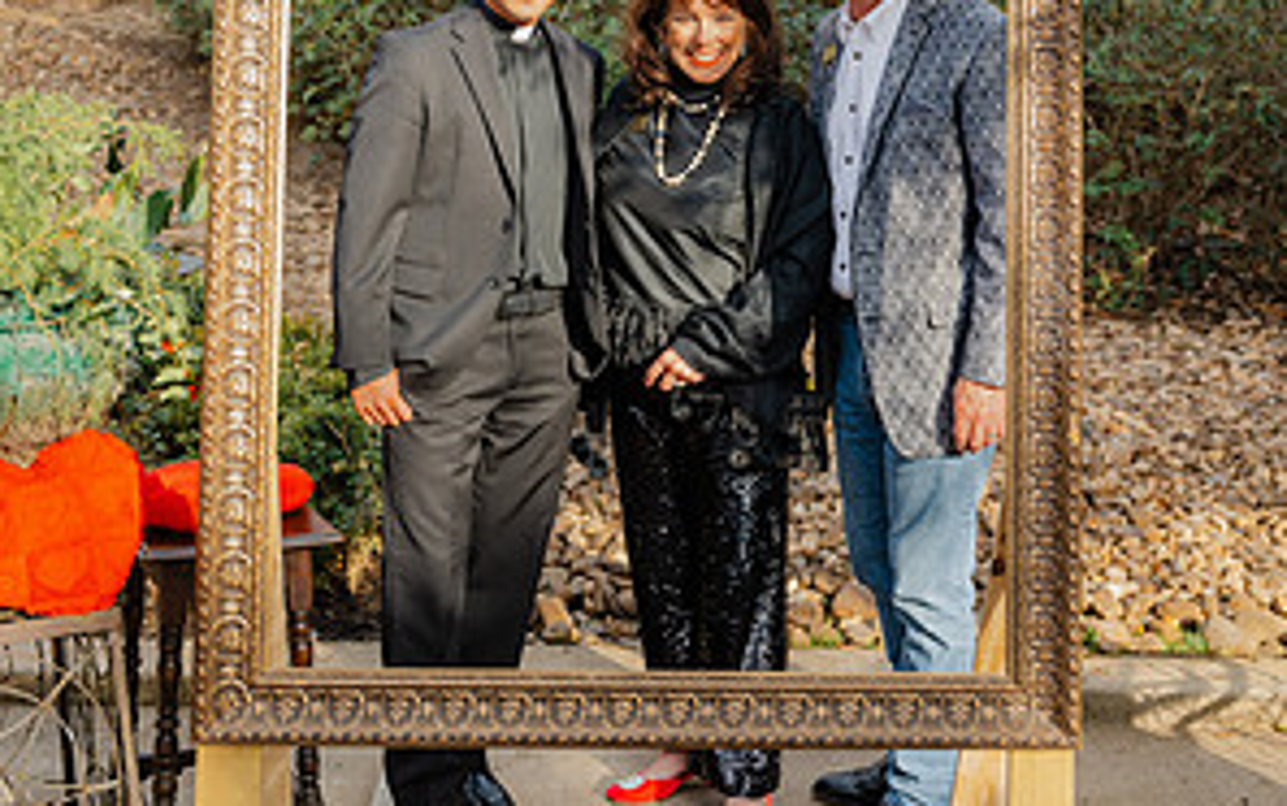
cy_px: 165
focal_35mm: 54
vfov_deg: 23.7
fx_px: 1895
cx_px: 646
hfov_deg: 37.5
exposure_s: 1/500
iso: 180
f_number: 2.8
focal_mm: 35
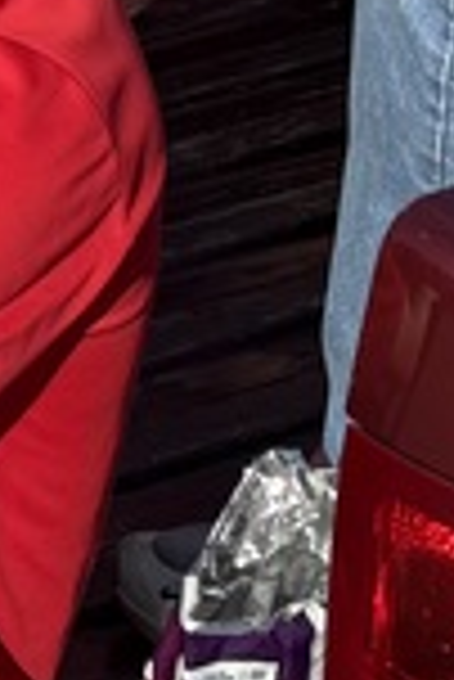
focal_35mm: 169
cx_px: -94
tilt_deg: -16.6
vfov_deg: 11.7
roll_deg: -2.4
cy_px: -288
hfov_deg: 8.1
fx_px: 3189
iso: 80
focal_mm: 6.76
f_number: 1.78
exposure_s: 1/4405
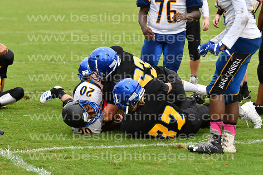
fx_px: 1534
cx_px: 132
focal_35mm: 210
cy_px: 88
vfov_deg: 6.5
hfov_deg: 9.8
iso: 800
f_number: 3.5
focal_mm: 140
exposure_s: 1/2000
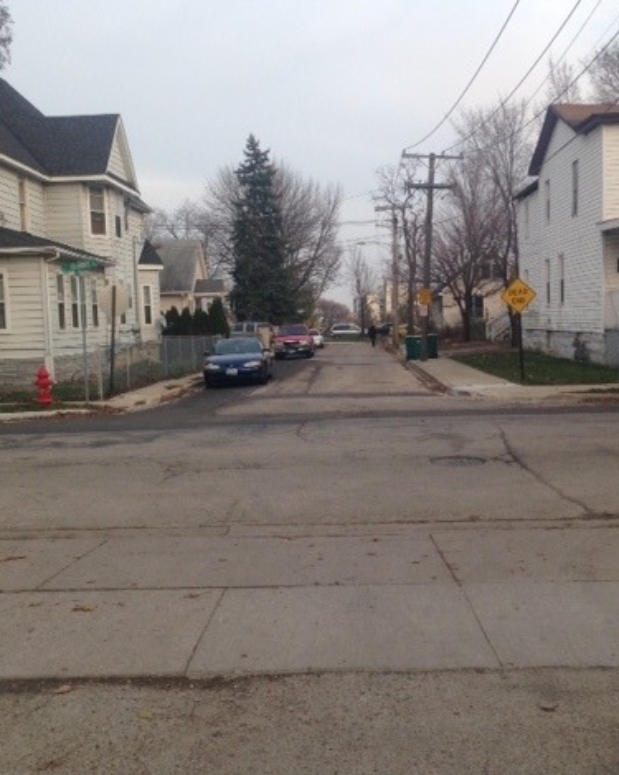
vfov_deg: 42.0
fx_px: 1008
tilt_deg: -3.9
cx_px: 307
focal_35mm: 44
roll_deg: +0.7
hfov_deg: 34.1
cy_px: 388
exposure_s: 1/182
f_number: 2.4
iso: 50
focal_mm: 4.12
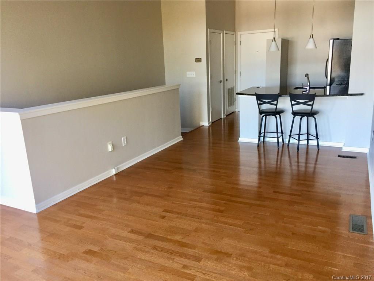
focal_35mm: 29
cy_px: 140
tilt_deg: -14.4
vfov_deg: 48.2
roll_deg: +0.9
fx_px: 313
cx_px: 187
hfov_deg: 61.7
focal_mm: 4.15
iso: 50
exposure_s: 1/30
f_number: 2.2
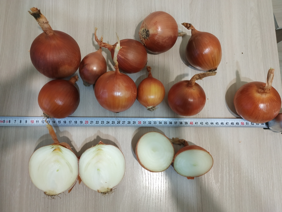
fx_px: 196
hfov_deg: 71.6
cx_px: 141
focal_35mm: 24
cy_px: 106
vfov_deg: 56.8
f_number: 1.9
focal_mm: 3.94
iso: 250
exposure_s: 1/25
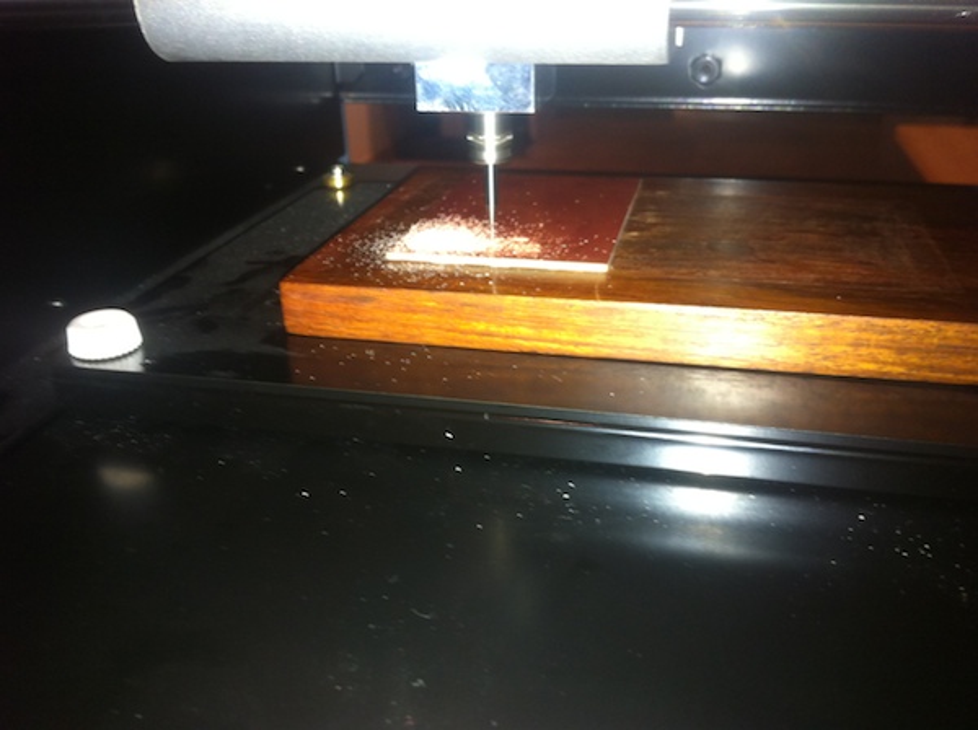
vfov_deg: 40.6
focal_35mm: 35
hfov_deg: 52.7
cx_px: 489
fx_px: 987
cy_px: 365
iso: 125
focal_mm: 3.85
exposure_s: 1/15
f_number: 2.8
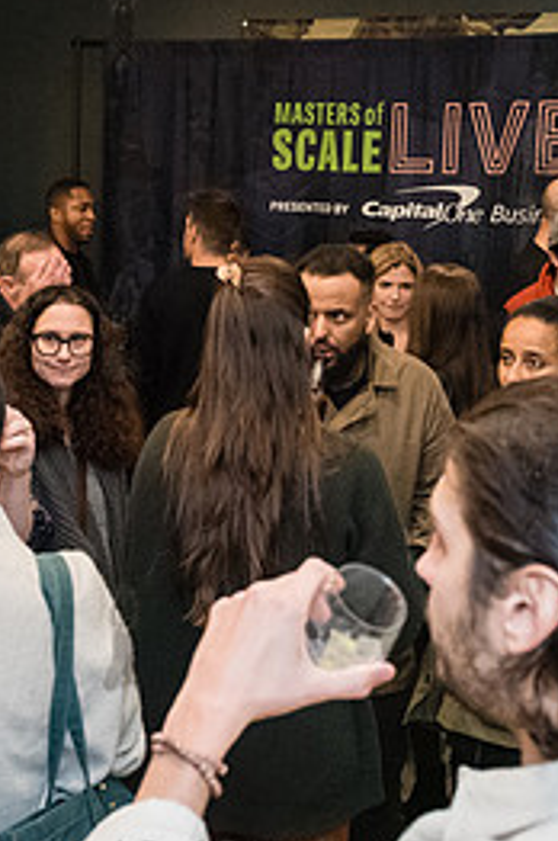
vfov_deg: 32.3
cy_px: 315
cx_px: 53
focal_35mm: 62
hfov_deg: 21.4
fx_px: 1445
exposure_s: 1/160
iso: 6400
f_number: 3.5
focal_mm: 24
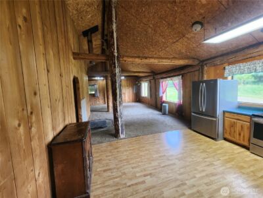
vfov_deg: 89.9
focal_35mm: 13
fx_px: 99
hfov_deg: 106.2
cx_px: 132
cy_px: 99
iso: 200
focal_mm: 2.2
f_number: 2.2
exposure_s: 1/60
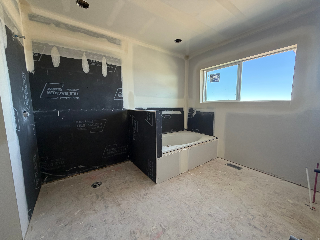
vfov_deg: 85.7
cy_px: 120
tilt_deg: -8.1
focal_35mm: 14
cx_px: 160
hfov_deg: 102.1
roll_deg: +0.6
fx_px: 129
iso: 200
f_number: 2.2
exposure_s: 1/121
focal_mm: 2.22
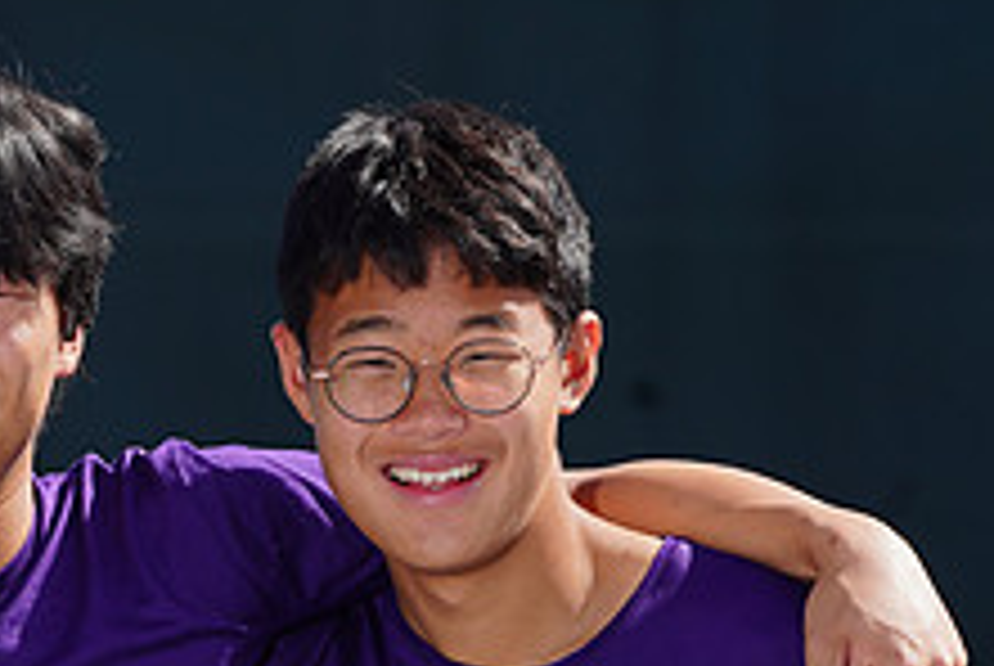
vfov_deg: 2.0
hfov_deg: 2.9
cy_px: 821
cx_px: 76
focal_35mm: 702
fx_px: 19409
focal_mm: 268
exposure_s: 1/250
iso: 100
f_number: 9
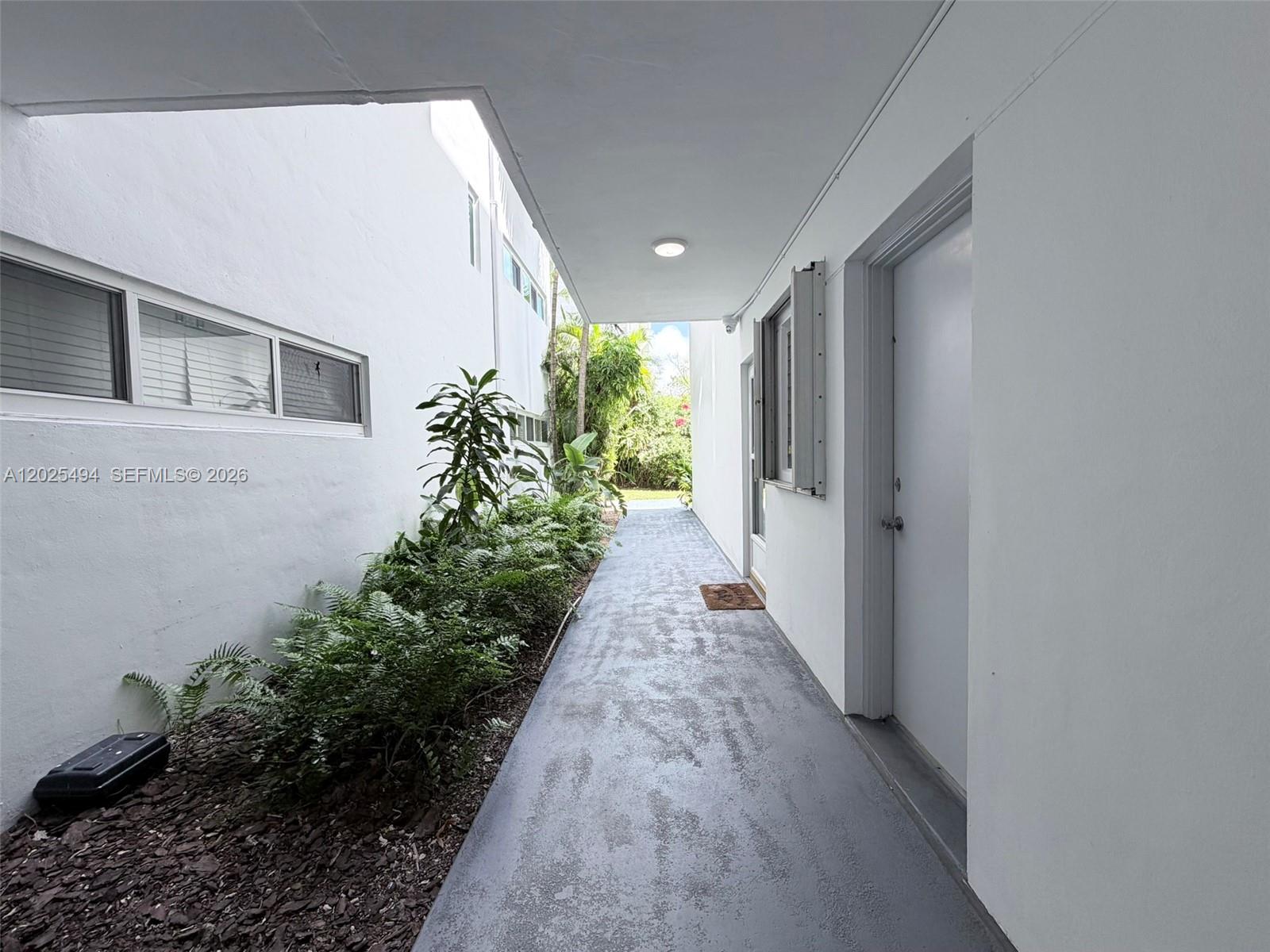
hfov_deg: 102.1
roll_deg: +1.1
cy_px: 476
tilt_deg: -2.5
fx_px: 514
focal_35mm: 14
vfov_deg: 85.7
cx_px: 635
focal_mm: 2.22
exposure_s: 1/126
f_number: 2.2
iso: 40
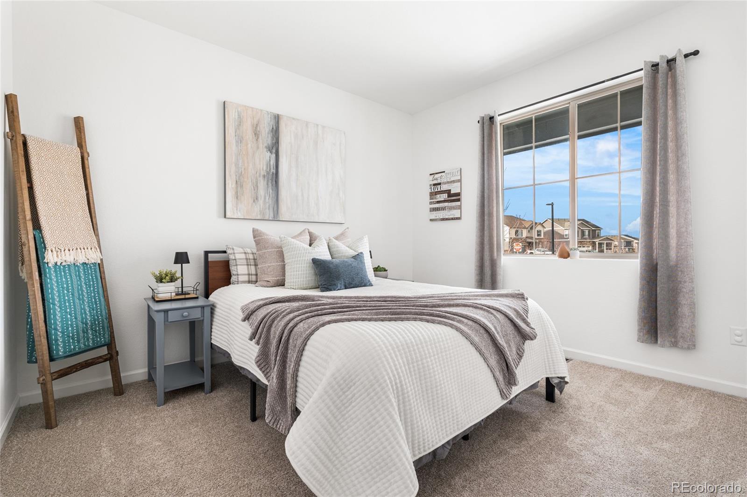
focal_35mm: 16
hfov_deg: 96.8
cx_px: 374
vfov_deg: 73.7
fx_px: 332
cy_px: 248
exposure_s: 1/2
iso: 125
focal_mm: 16
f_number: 8
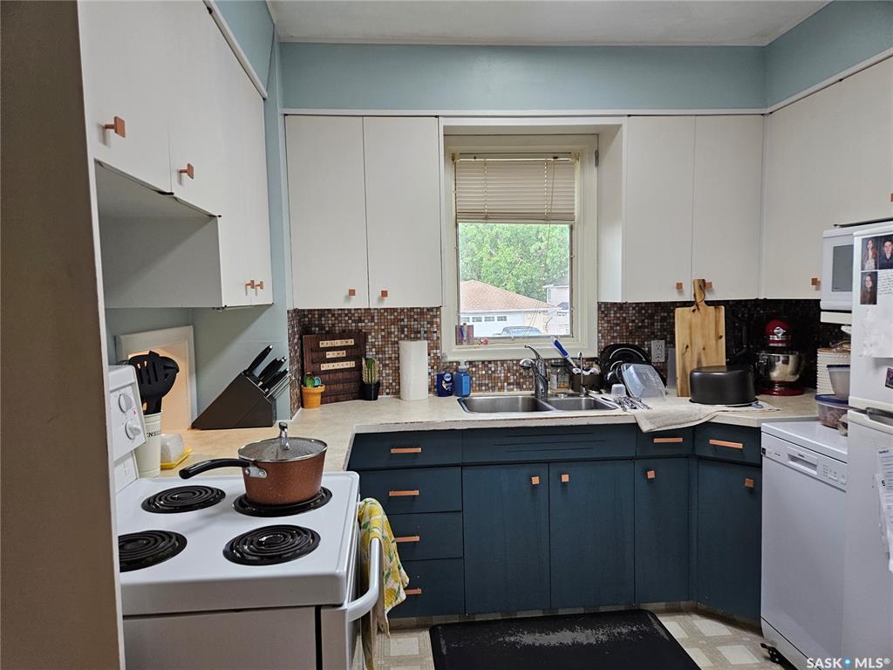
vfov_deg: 58.9
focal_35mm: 23
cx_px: 446
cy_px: 335
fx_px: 593
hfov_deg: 73.9
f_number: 1.8
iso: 200
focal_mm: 5.4
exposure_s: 1/120
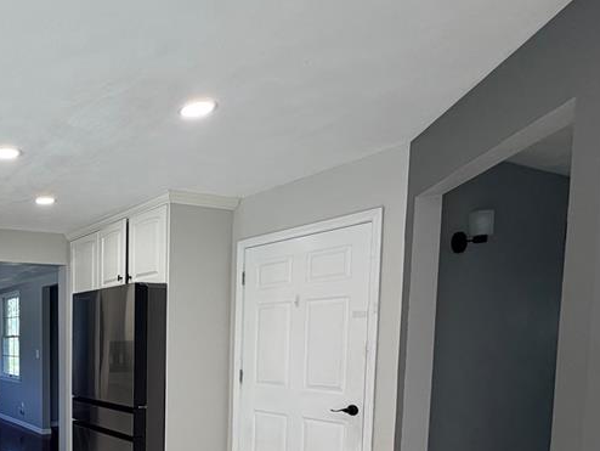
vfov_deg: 45.1
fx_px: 503
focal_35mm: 29
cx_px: 12
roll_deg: +1.3
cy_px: 379
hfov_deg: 50.8
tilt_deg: -4.8
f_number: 2.2
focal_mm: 2.22
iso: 100
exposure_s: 1/120
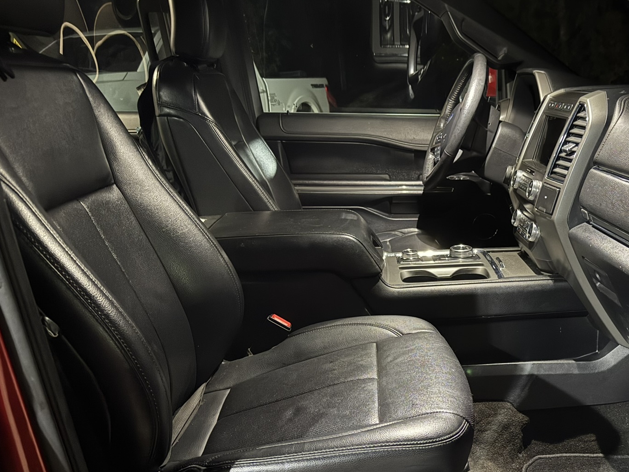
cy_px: 314
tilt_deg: -21.3
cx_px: 449
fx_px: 654
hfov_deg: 49.8
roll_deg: +2.3
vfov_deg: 39.2
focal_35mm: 36
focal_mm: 6.76
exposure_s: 1/5
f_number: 1.78
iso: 1600
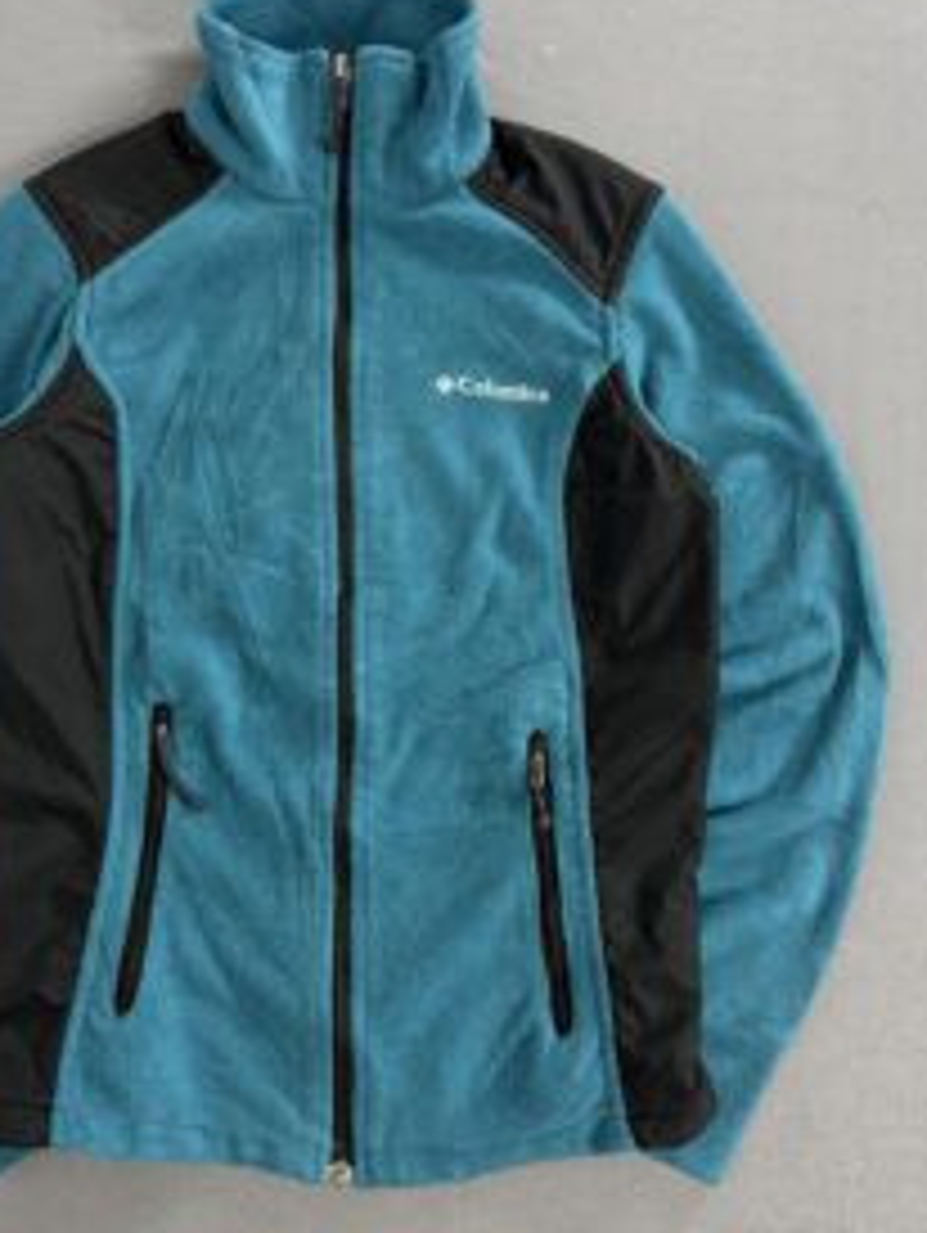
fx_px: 1248
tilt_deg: -85.0
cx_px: 338
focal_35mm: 35
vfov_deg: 52.5
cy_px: 549
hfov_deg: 40.4
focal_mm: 6.76
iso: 160
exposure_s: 1/60
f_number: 1.78
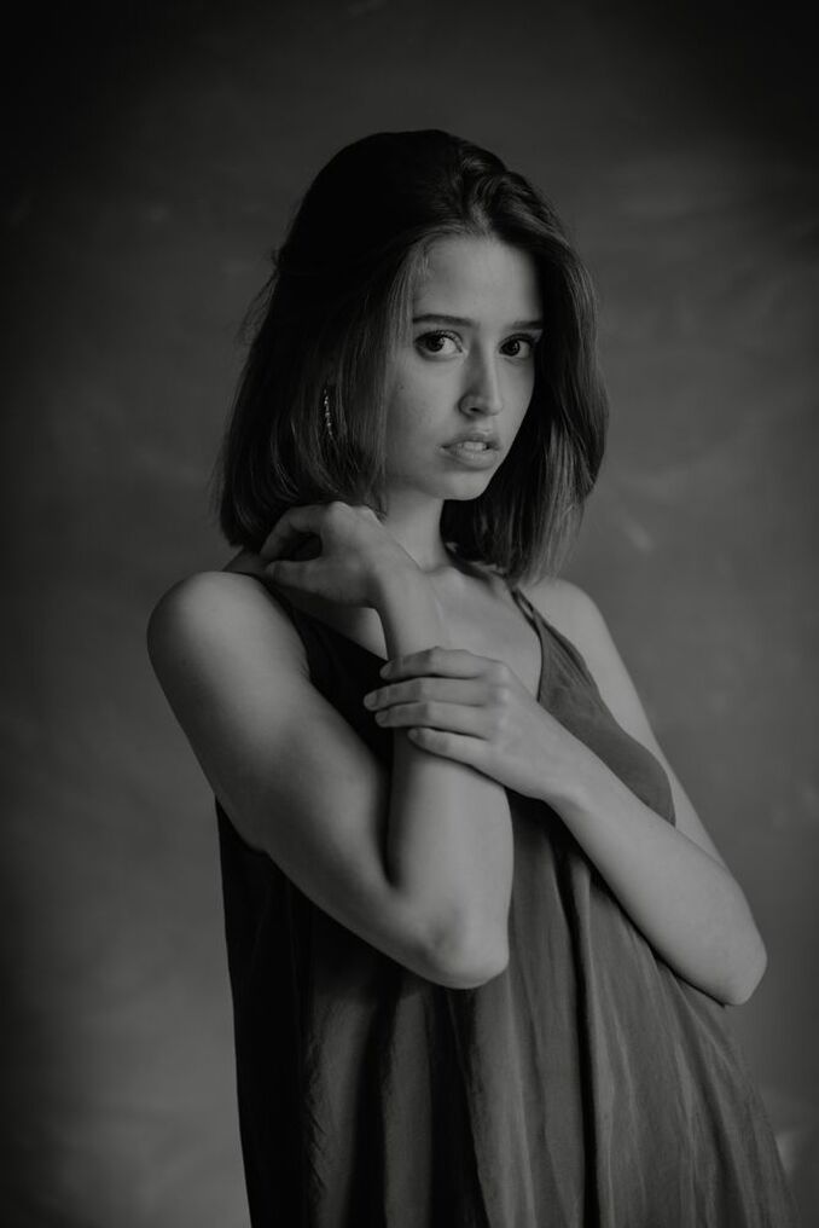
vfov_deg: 24.2
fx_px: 2864
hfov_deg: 16.3
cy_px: 614
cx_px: 410
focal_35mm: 84
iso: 200
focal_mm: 56
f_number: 1.4
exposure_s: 1/100
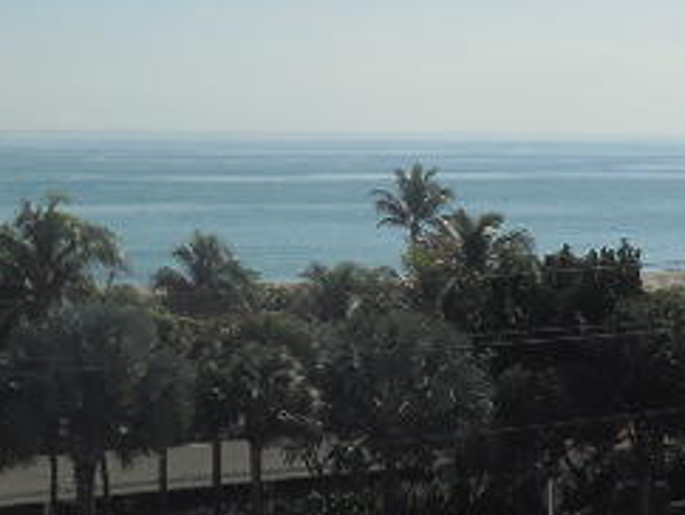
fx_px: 2040
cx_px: 422
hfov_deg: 19.0
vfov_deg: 14.3
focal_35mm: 103
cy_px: 62
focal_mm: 7
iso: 125
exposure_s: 1/1250
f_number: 7.8
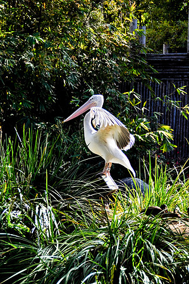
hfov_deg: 11.7
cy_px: 142
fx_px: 923
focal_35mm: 117
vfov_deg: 17.5
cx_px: 94
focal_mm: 78
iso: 400
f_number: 5.3
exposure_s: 1/1000
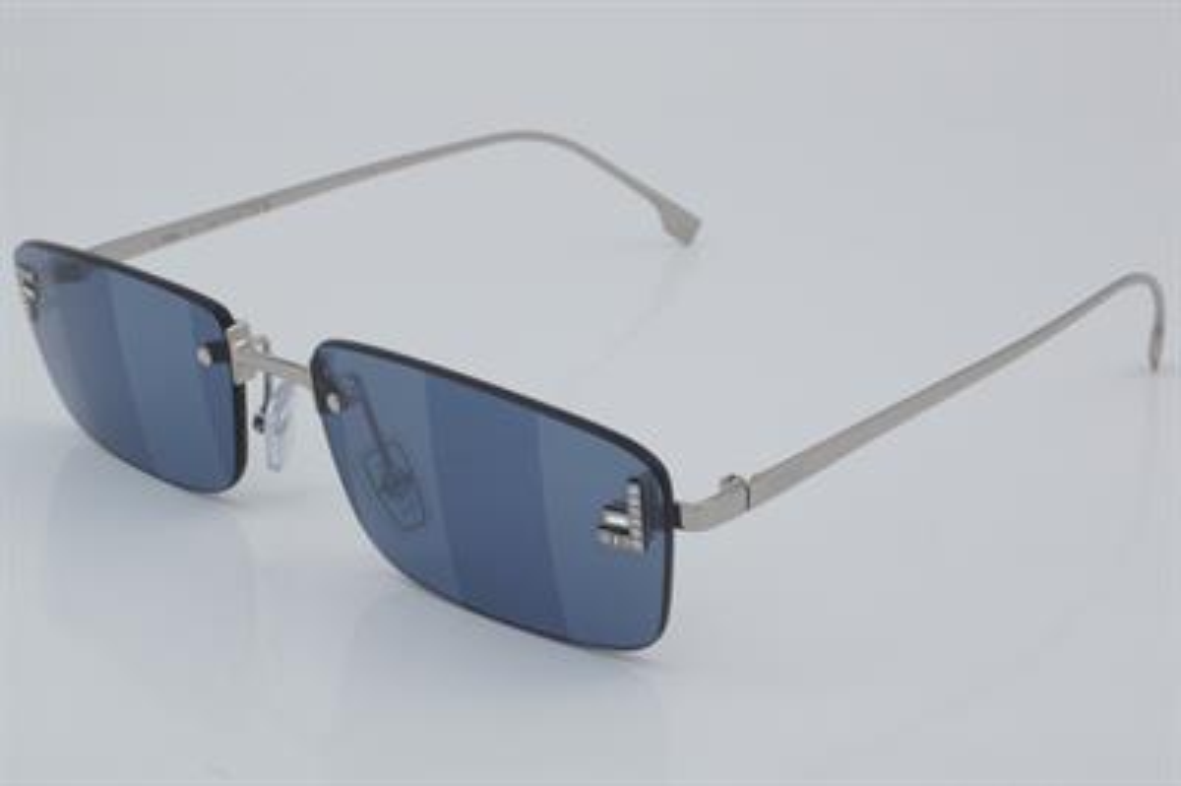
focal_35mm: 75
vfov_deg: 18.2
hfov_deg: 27.0
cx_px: 590
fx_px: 2458
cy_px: 393
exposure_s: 1/4
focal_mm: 50
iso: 100
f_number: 32
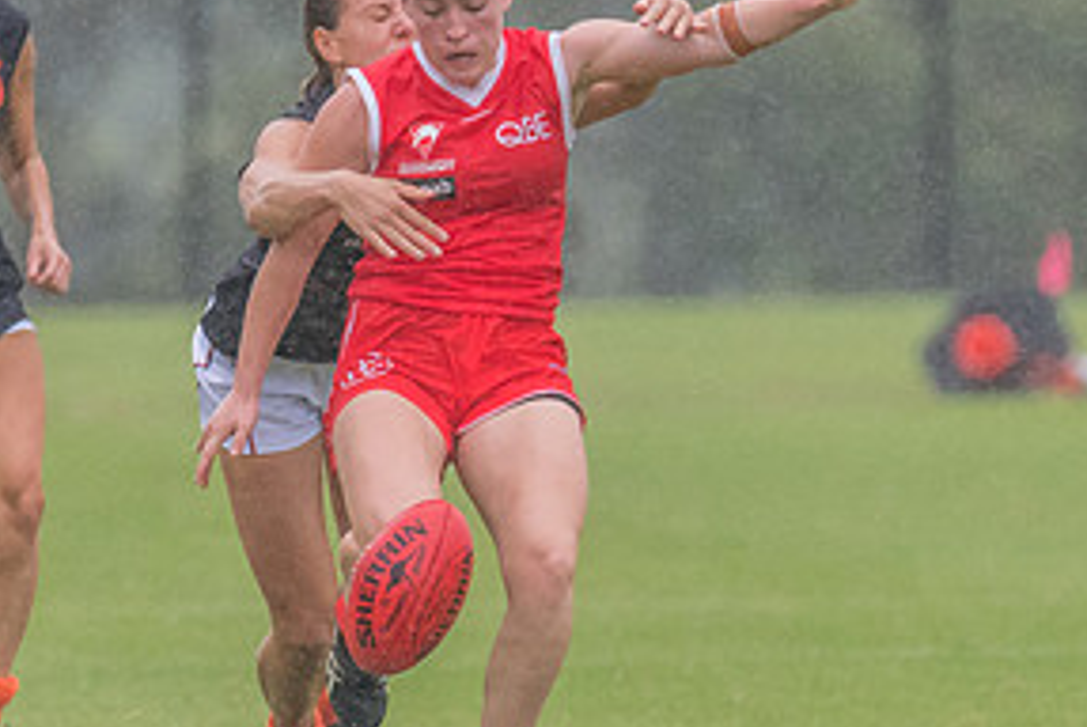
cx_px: 699
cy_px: 481
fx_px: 64015
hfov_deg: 1.0
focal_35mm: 2118
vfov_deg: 0.7
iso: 1600
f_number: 6.3
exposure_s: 1/1600
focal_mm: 600
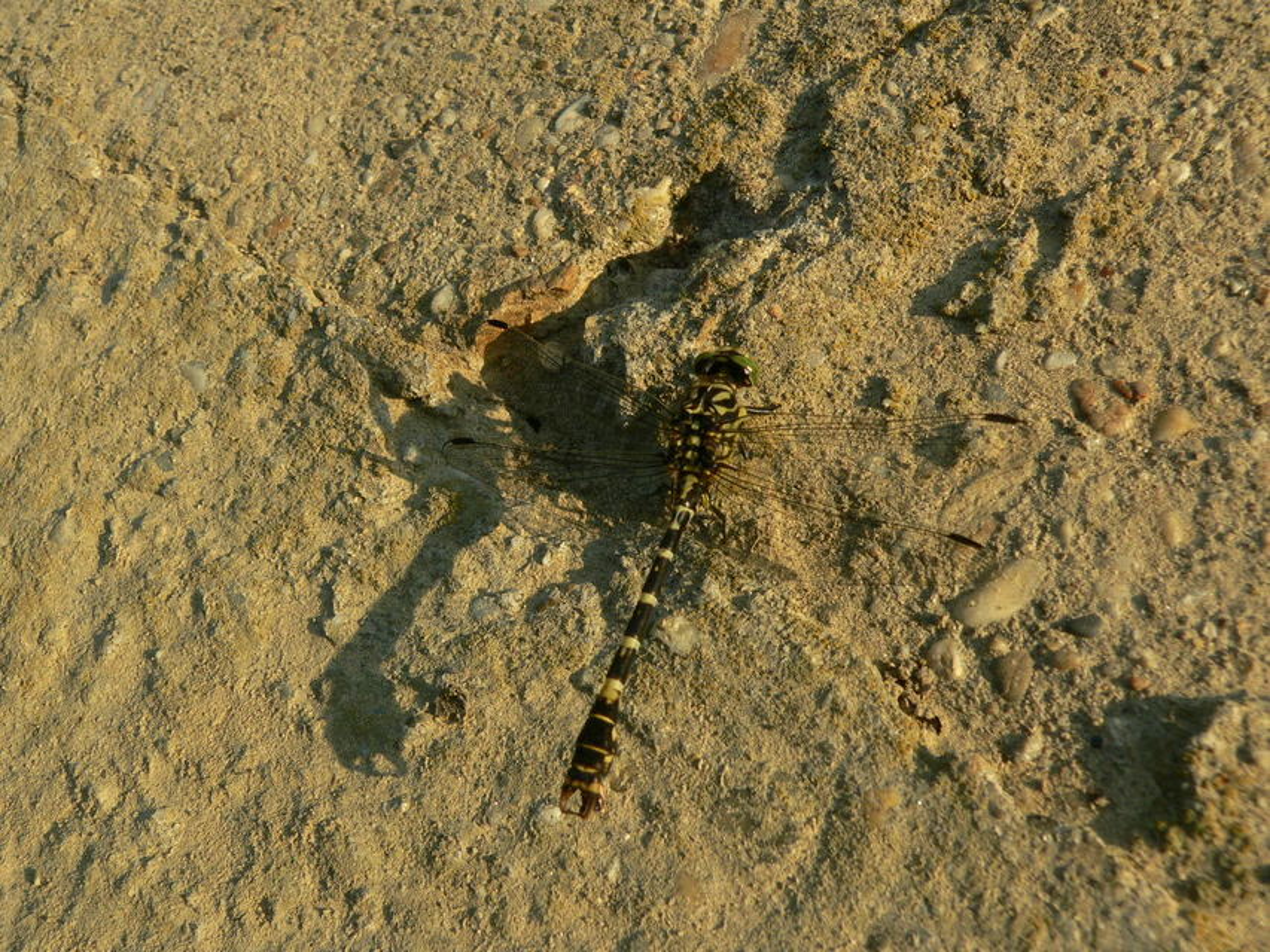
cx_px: 635
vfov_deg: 39.7
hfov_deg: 51.3
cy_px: 476
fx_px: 1321
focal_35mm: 36
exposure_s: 1/400
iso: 80
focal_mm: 6
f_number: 4
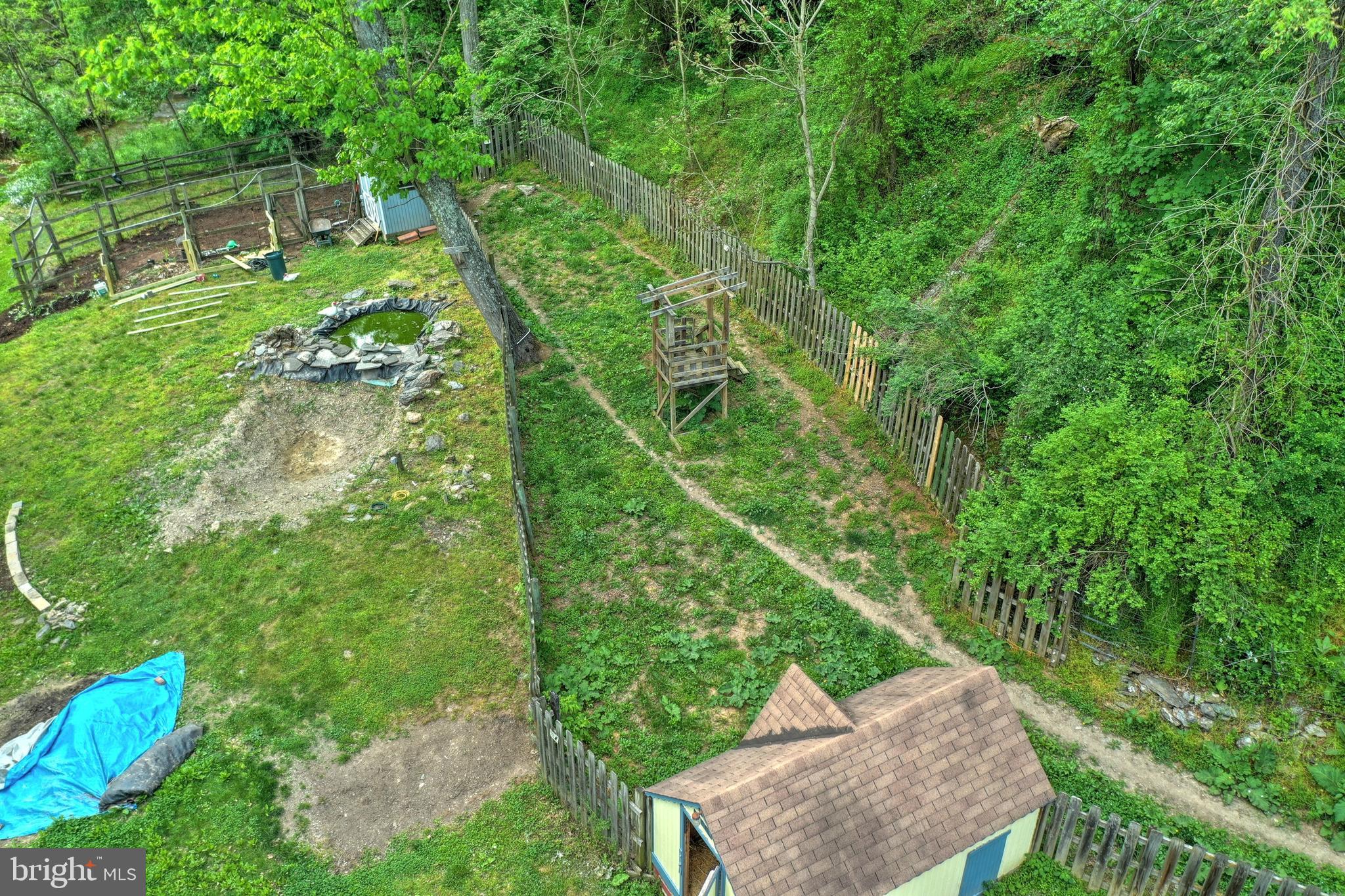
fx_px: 1046
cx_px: 672
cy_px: 448
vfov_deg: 46.4
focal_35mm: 28
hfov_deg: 65.5
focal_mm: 10.3
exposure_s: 1/100
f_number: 4
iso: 100
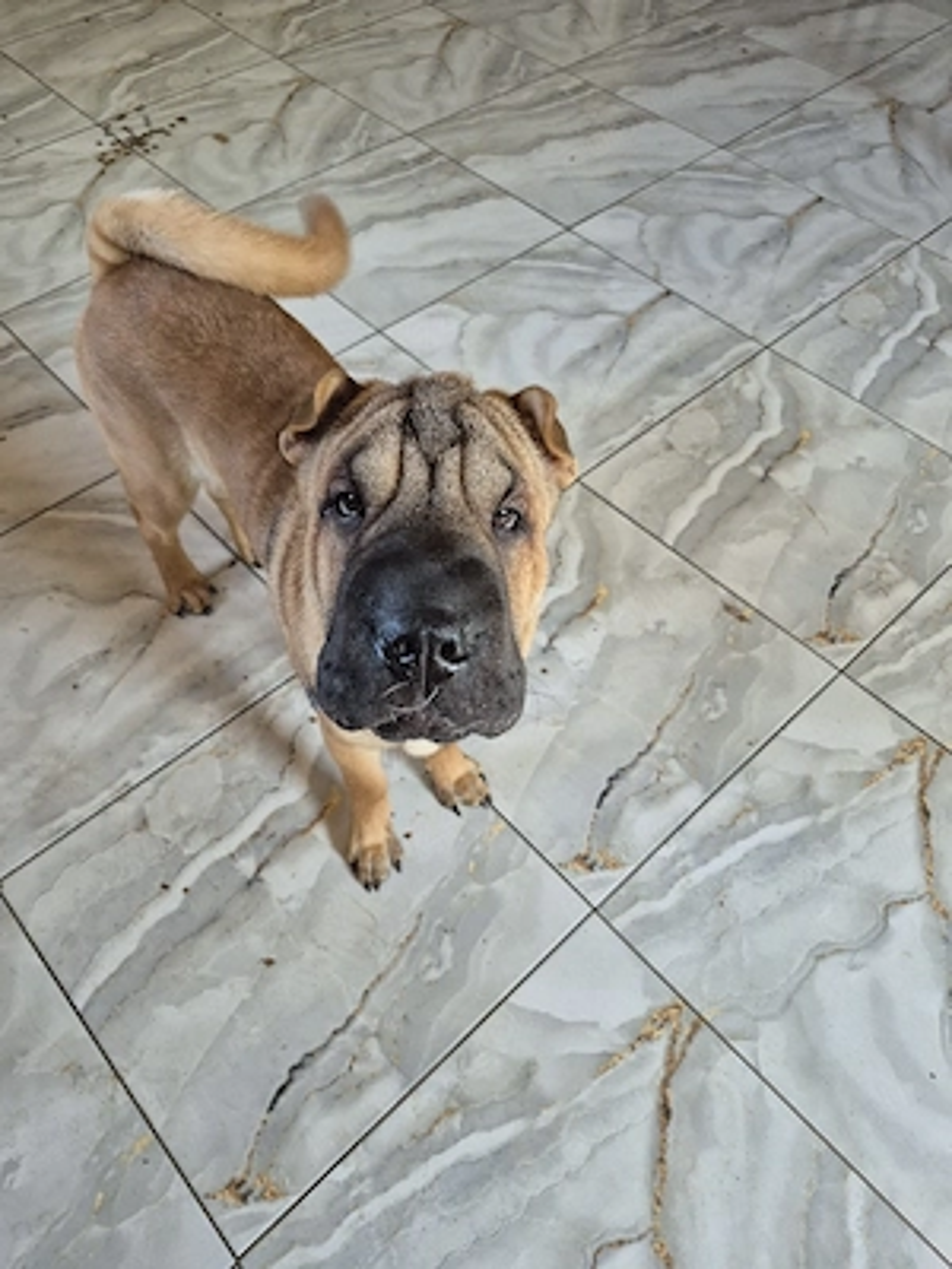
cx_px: 476
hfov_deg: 58.9
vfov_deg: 73.9
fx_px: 843
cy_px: 634
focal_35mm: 23
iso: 250
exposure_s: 1/100
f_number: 1.8
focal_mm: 5.4
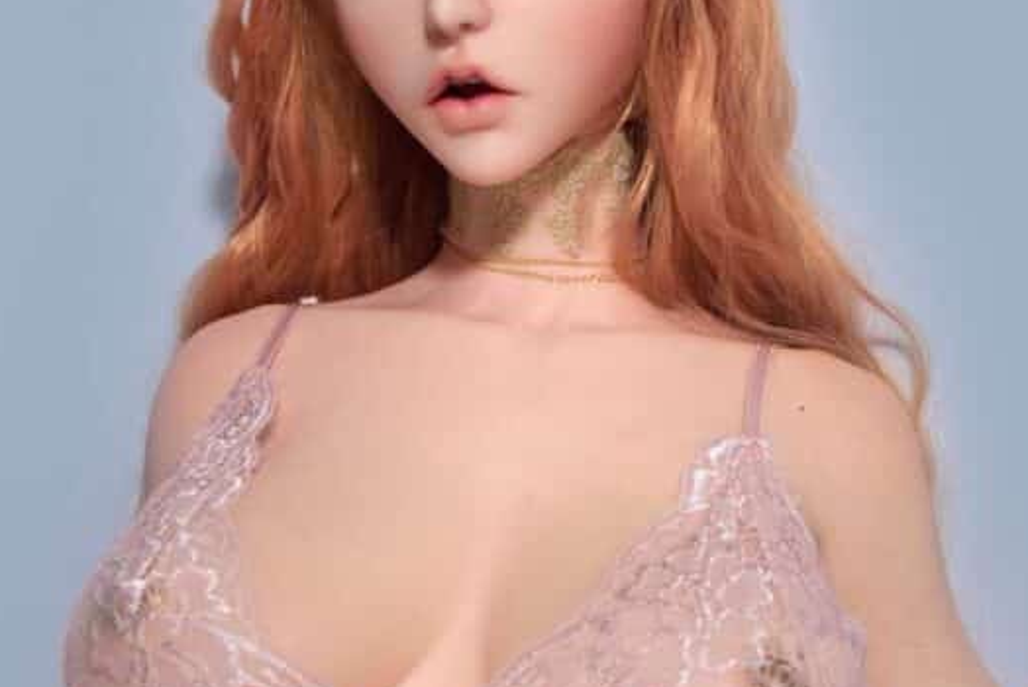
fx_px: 1765
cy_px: 275
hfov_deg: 32.5
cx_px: 511
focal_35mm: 62
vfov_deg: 22.0
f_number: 4
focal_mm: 27
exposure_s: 1/60
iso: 220
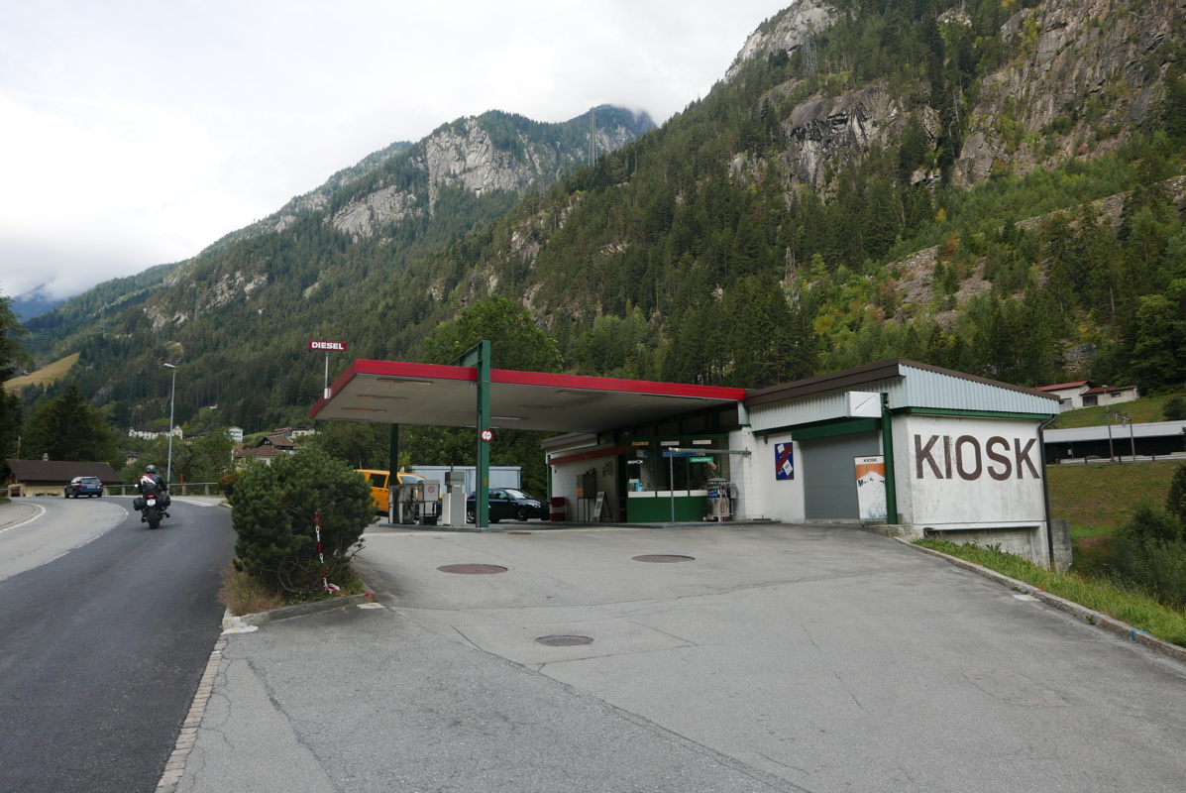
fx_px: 791
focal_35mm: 24
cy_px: 396
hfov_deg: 73.7
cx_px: 593
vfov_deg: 53.2
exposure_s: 1/320
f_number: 5.6
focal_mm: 10.9
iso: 200
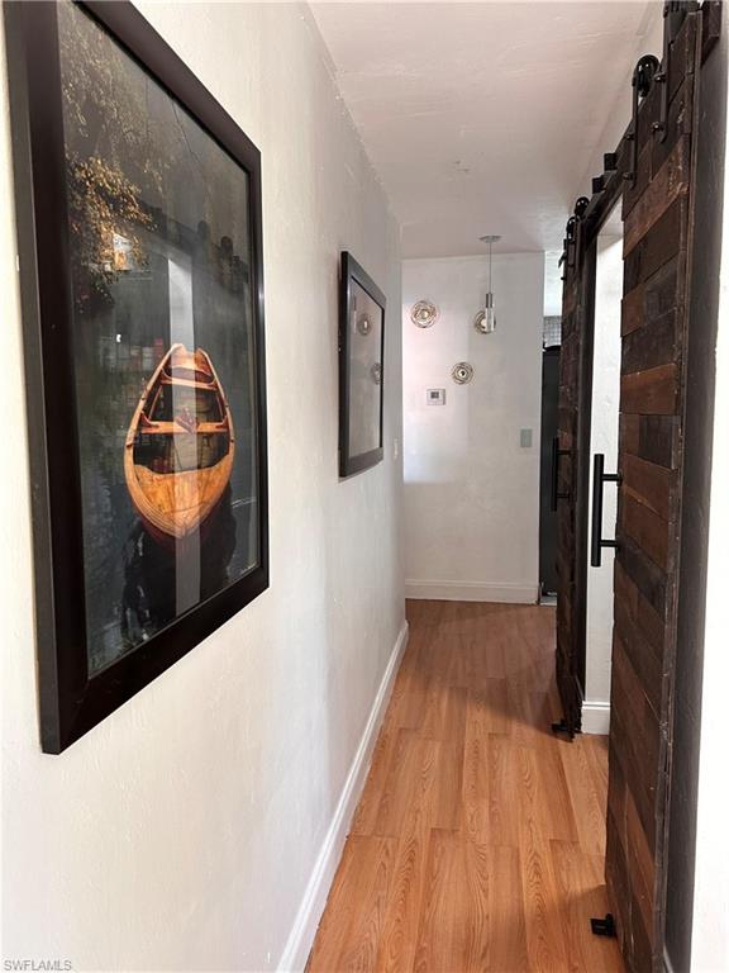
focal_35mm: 24
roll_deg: +1.0
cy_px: 486
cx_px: 364
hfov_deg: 56.8
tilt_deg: -6.4
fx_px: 674
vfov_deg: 71.6
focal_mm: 6.86
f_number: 1.78
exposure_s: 1/60
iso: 250
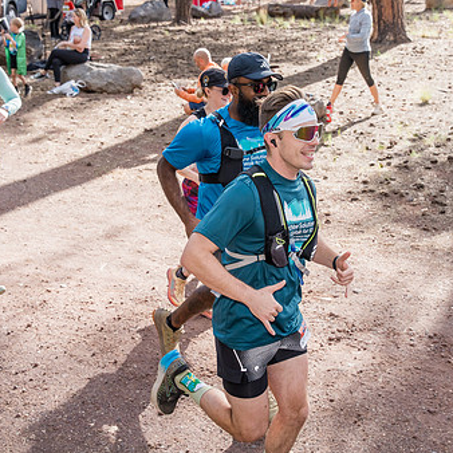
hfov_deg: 28.6
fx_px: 888
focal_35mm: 60
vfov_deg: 28.6
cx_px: 265
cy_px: 198
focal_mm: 41.1
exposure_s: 1/800
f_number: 5
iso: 800
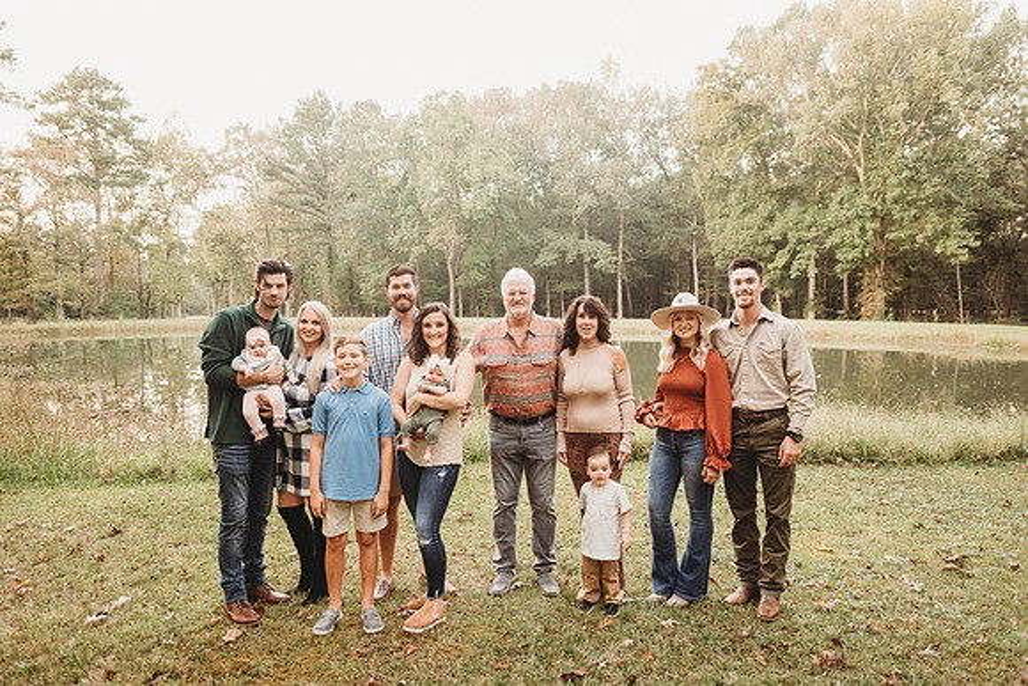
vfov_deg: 53.2
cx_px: 514
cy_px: 343
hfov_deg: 73.7
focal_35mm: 24
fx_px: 685
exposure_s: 1/125
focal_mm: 24
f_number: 2.5
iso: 1000
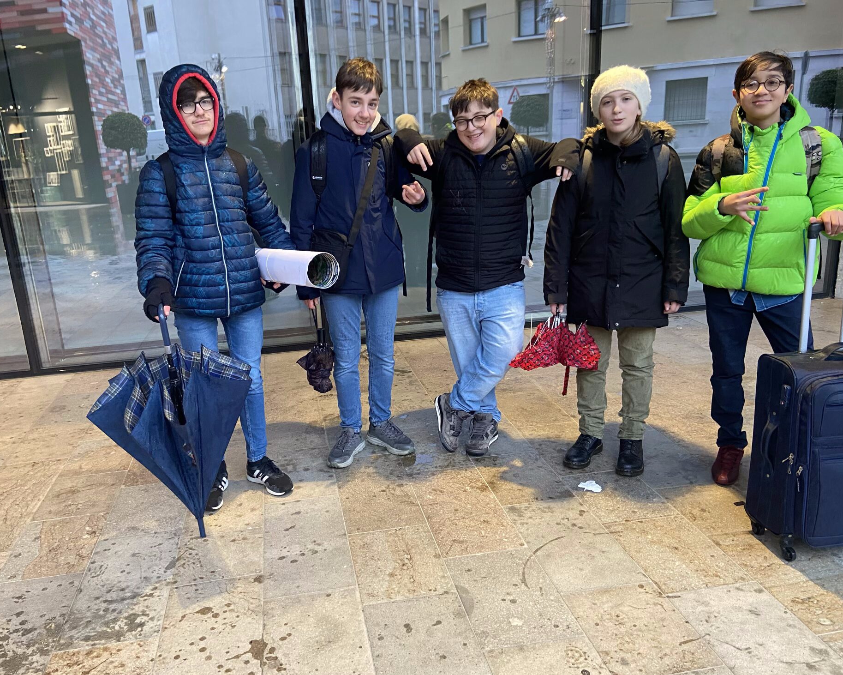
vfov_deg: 51.5
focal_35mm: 28
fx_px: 699
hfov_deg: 62.1
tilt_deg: -18.2
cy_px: 334
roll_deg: +2.9
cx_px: 388
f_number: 1.8
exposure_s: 1/50
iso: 200
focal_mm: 4.25
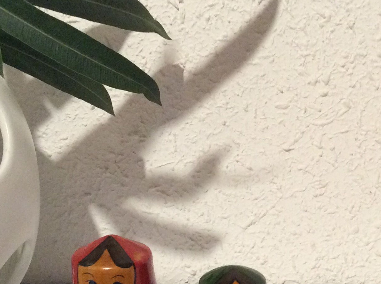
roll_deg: +4.5
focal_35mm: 68
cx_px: 212
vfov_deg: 21.5
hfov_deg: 28.6
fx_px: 747
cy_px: 190
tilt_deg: -14.4
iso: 320
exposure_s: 1/17
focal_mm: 3.3
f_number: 2.4
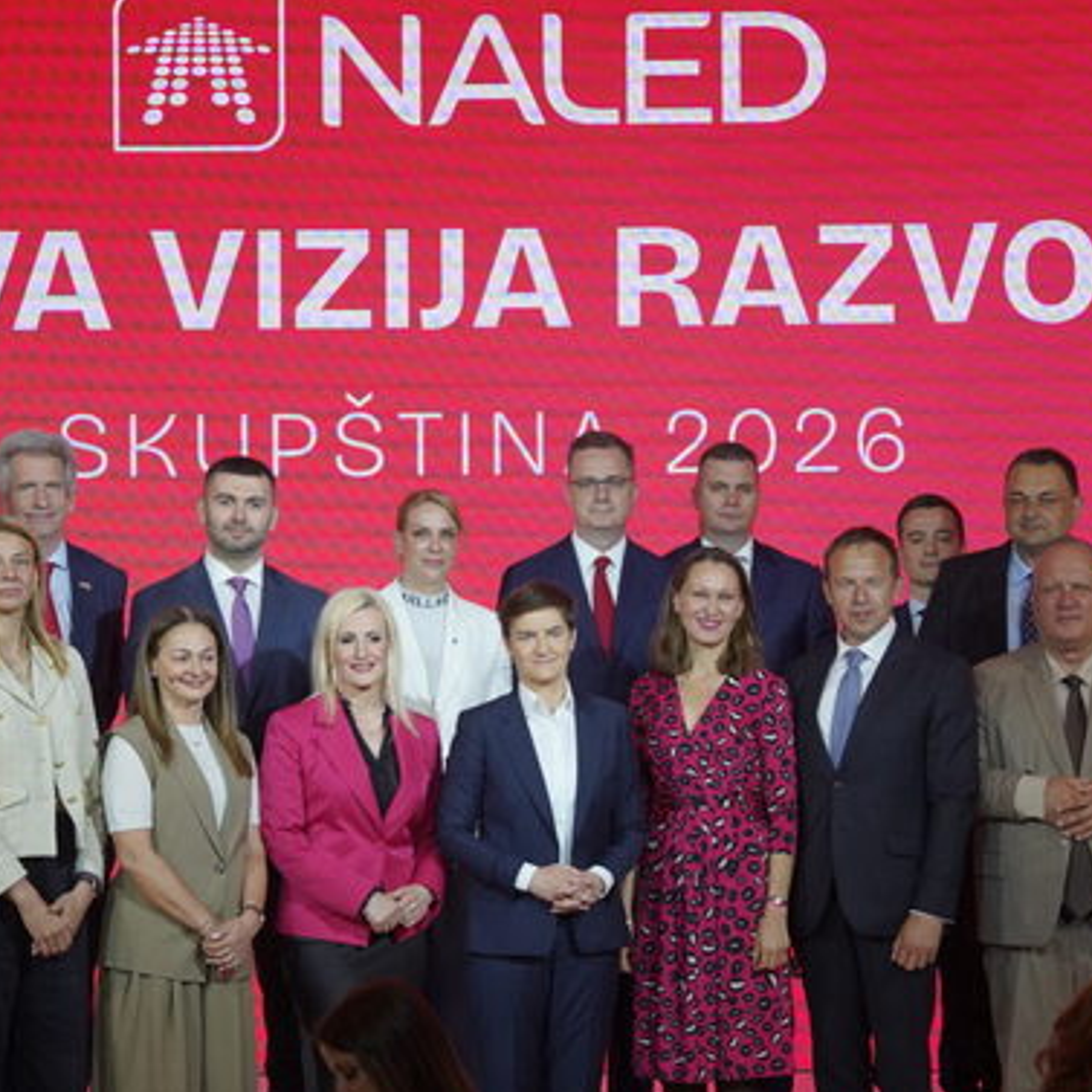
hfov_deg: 12.3
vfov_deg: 12.3
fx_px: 5068
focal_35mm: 142
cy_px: 727
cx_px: 539
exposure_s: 1/500
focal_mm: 70
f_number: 4
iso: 1600
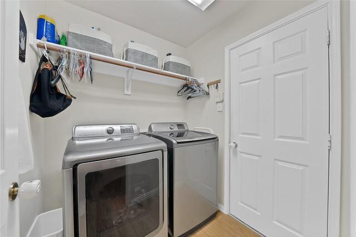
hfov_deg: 112.6
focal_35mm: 12
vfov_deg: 90.0
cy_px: 118
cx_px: 178
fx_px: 119
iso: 640
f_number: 9
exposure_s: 1/4
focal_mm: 12
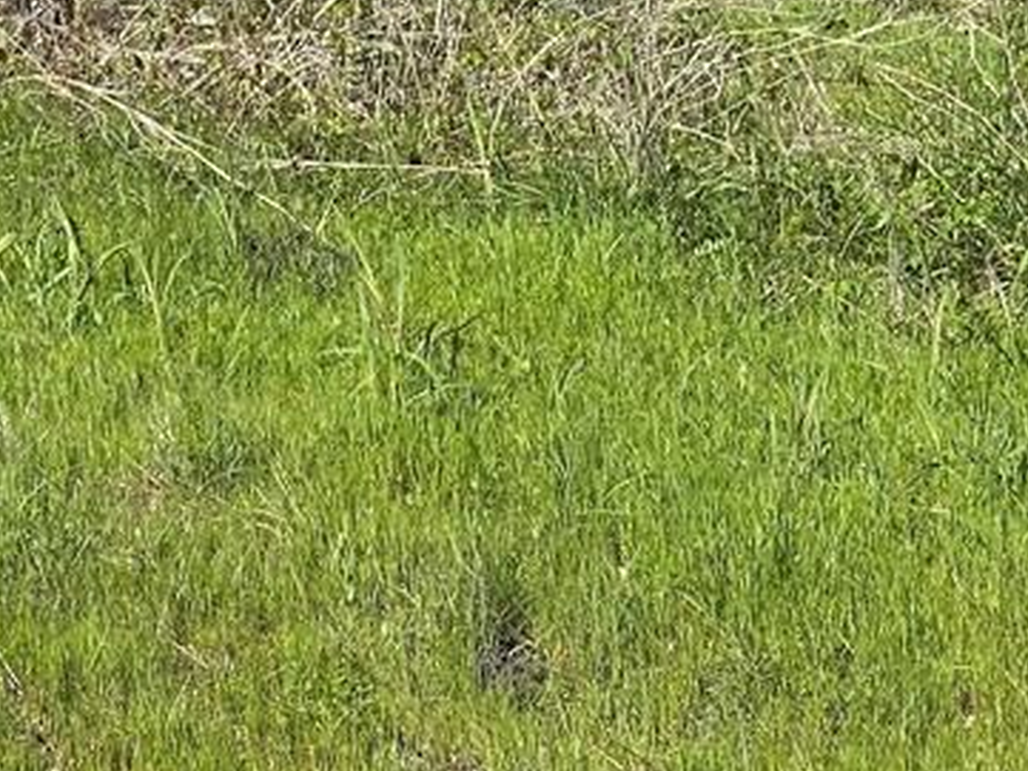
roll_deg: -1.5
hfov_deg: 13.8
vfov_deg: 10.6
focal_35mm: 136
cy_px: -310
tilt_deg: -4.1
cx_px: -416
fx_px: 4040
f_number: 1.78
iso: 64
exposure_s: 1/3058
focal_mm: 6.86
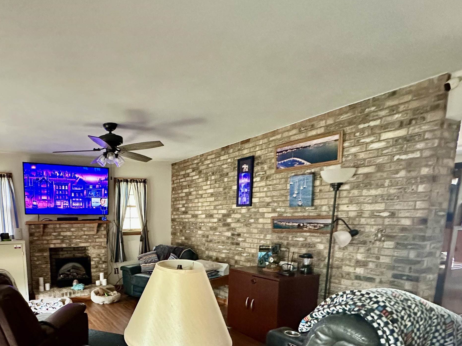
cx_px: 131
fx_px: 307
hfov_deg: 70.3
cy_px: 265
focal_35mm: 23
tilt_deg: -8.8
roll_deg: +0.9
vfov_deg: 55.7
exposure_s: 1/60
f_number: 2.2
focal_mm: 2.22
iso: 800
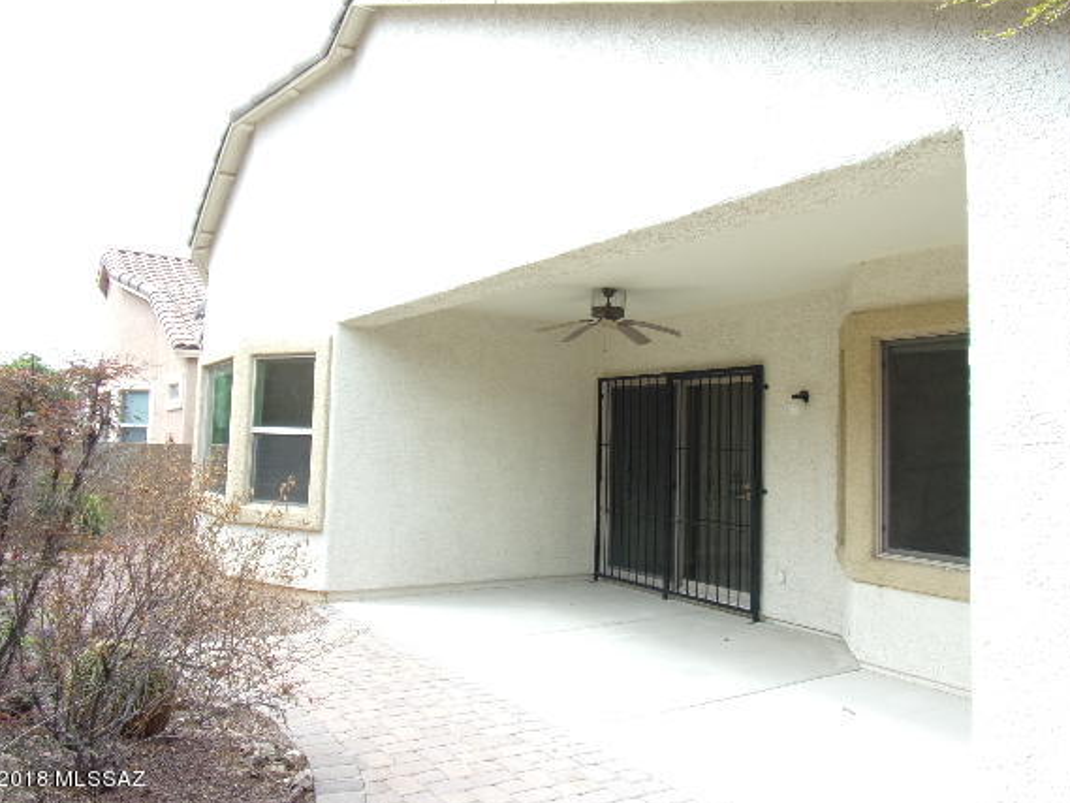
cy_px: 365
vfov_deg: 51.3
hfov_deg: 65.2
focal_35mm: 27
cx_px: 570
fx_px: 835
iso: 80
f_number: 3.3
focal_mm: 4.3
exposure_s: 1/280
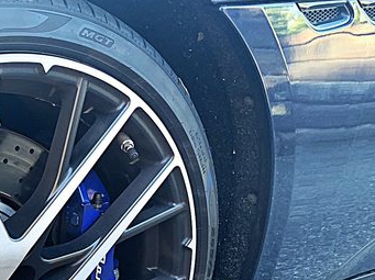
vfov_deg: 23.5
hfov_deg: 30.2
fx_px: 660
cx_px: 31
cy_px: 237
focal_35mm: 61
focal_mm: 4.25
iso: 100
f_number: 1.8
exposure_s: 1/96
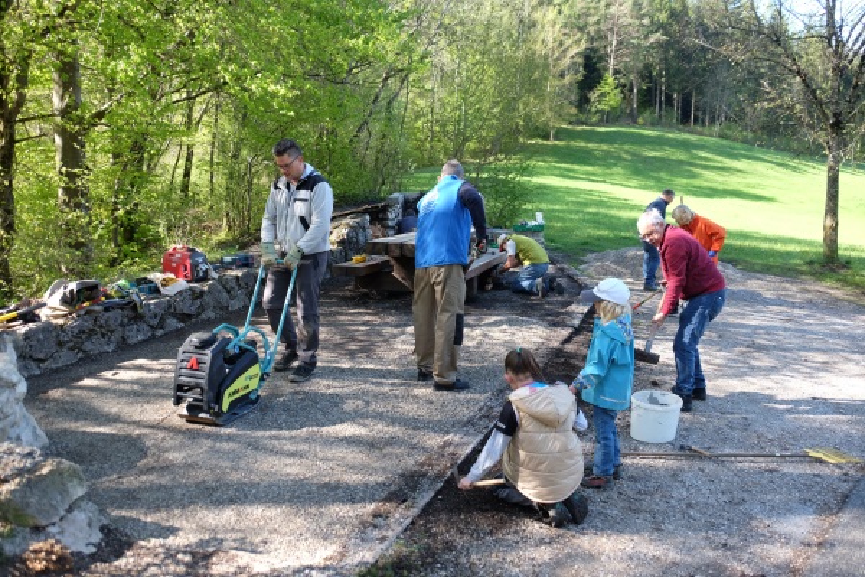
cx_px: 432
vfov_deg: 45.0
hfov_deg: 63.7
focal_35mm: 29
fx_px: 697
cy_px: 288
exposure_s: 1/125
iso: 200
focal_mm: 19
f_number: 3.6
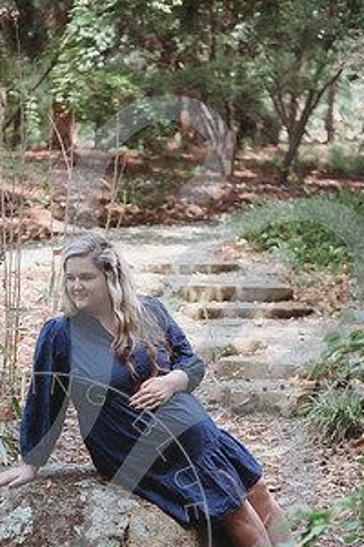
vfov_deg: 19.3
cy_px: 403
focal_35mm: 105
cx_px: 124
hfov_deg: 13.0
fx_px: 1592
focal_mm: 70
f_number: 2.8
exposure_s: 1/250
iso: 160
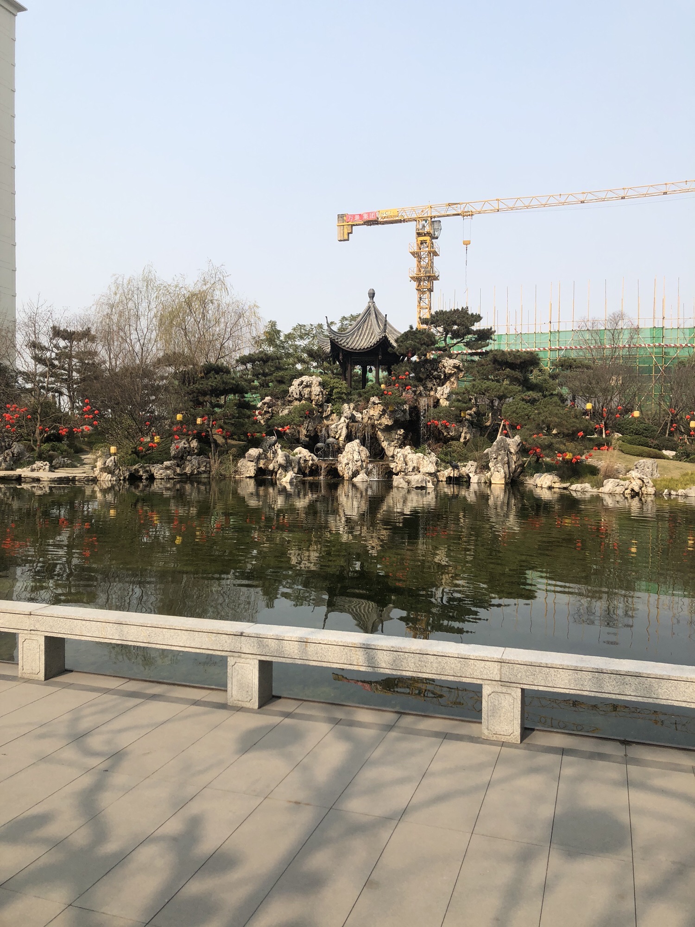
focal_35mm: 28
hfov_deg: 49.7
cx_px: 348
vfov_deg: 63.4
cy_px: 464
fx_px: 750
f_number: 1.8
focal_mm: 3.99
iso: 20
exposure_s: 1/1600
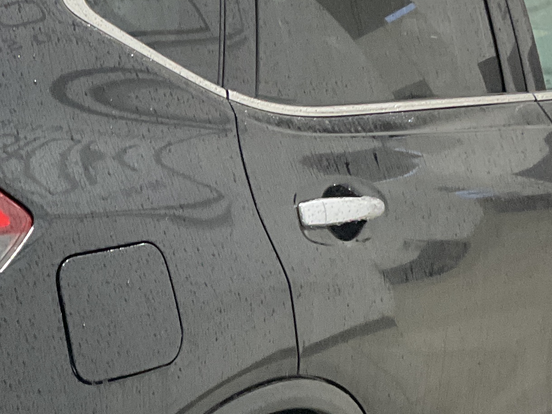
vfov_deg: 15.4
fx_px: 1531
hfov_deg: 19.9
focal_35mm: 96
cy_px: 265
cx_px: 7
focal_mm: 3
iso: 250
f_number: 1.8
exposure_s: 1/60
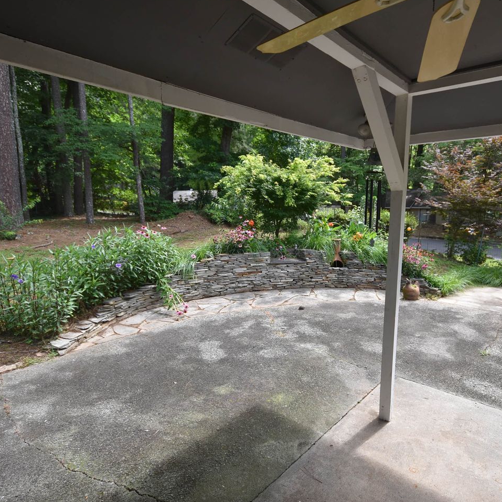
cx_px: 280
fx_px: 328
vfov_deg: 74.8
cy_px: 247
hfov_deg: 74.6
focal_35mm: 20
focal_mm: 10
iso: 320
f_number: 5.6
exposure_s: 1/250
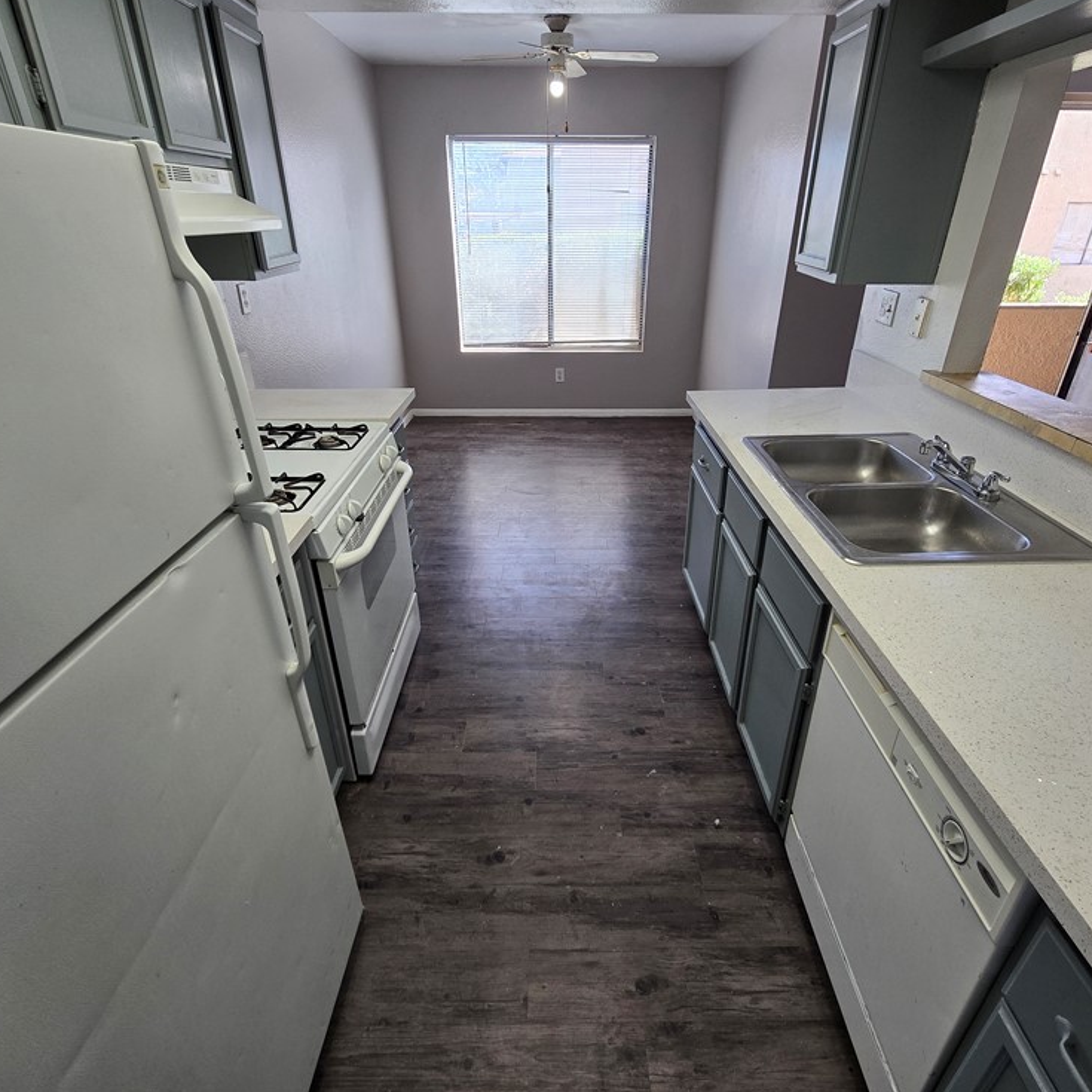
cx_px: 573
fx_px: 571
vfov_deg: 87.4
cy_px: 527
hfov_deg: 87.4
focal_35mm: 16
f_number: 2.2
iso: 64
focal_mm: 2.2
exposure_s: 1/60
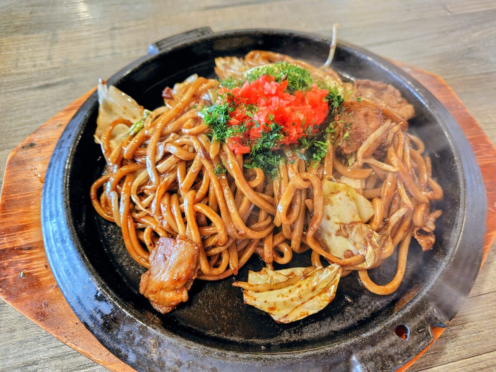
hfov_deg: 73.9
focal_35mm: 23
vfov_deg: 58.9
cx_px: 248
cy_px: 186
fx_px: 330
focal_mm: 5.6
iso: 1813
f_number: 1.9
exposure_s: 1/60
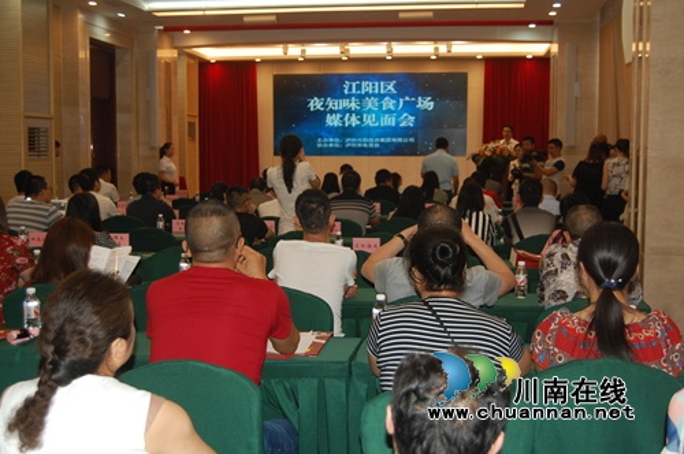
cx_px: 342
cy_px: 227
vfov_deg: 28.0
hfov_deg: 41.2
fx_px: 911
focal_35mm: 48
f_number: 4.5
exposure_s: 1/60
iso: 400
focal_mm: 32
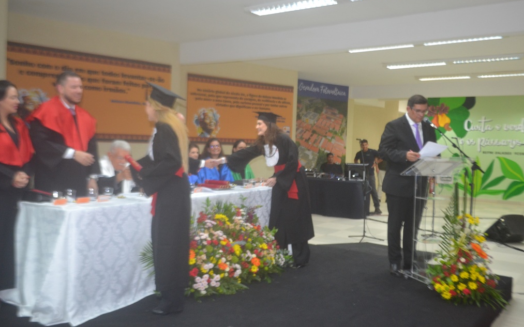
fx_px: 486
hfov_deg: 56.7
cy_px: 153
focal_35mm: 34
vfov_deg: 37.3
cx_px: 260
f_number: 3.8
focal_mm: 22
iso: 1100
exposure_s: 1/60
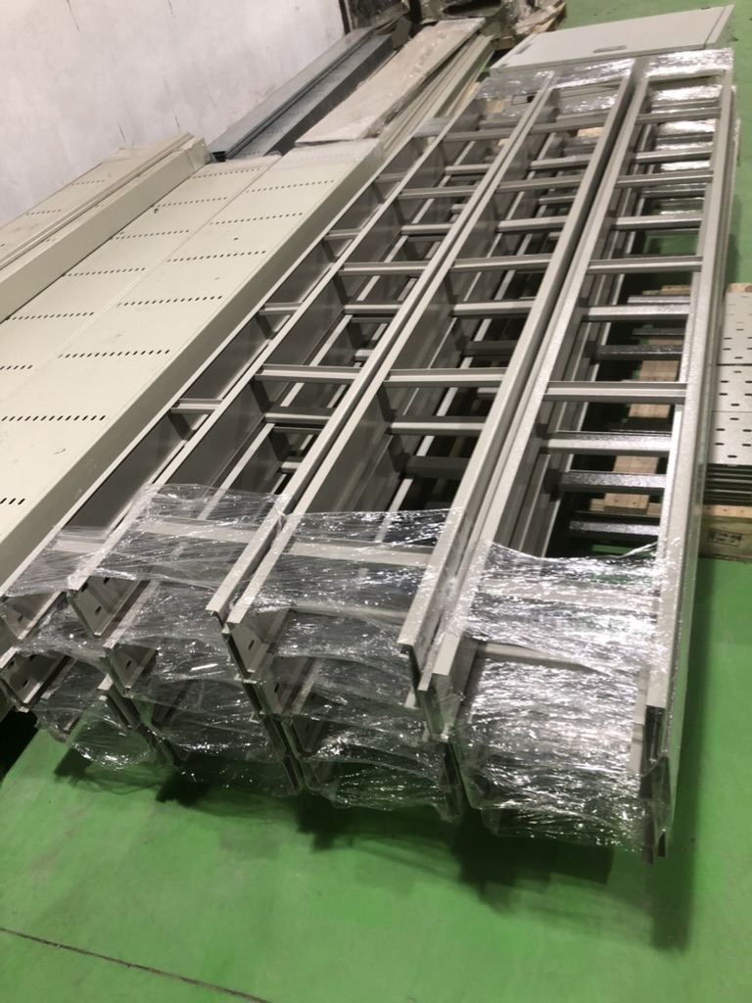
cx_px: 376
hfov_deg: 49.7
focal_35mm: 28
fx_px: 811
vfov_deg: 63.4
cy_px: 502
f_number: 1.8
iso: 40
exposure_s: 1/17
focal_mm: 3.99
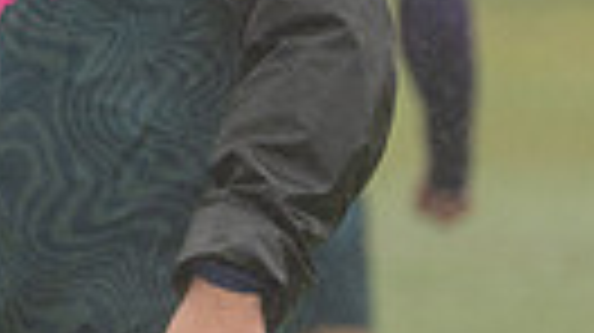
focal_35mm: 900
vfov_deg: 1.3
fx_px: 14164
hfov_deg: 2.4
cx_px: -745
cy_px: 201
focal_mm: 171
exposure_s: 1/1600
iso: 1000
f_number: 4
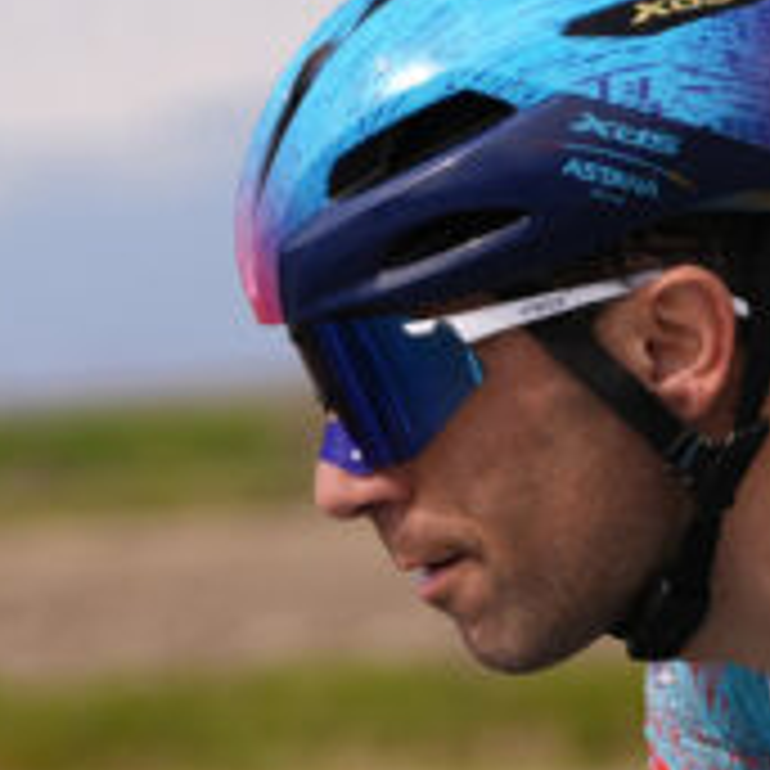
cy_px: 923
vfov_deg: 3.6
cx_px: 1076
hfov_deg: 3.6
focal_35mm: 488
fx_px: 12281
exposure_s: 1/1600
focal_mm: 98
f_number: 4
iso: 160
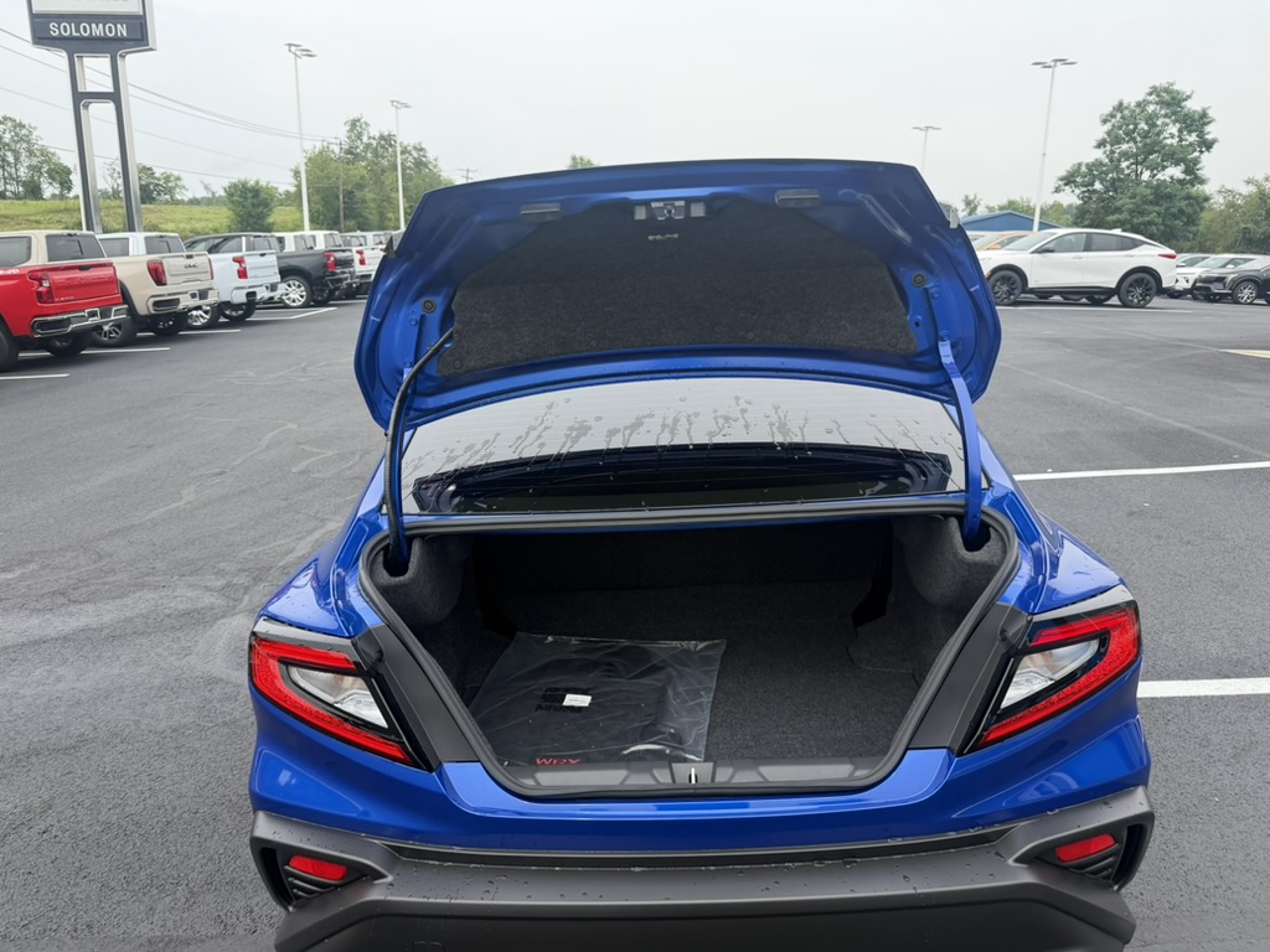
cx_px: 635
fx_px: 881
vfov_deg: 56.8
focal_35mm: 24
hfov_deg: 71.6
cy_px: 476
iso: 100
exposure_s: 1/1410
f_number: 1.78
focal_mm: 6.76
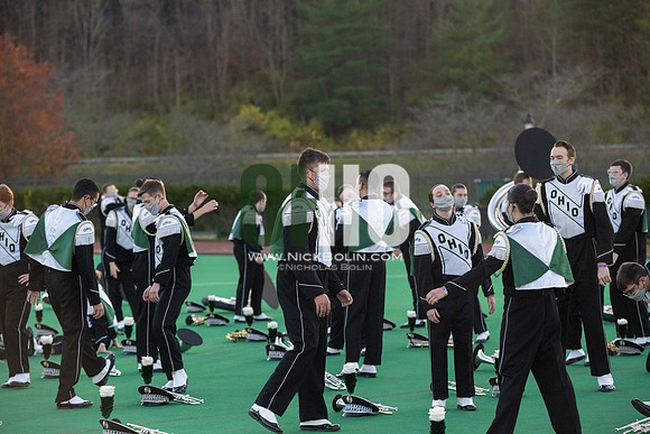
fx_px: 2528
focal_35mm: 140
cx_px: 325
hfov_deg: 14.7
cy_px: 217
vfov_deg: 9.8
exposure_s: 1/5000
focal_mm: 140
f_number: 4.5
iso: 5000
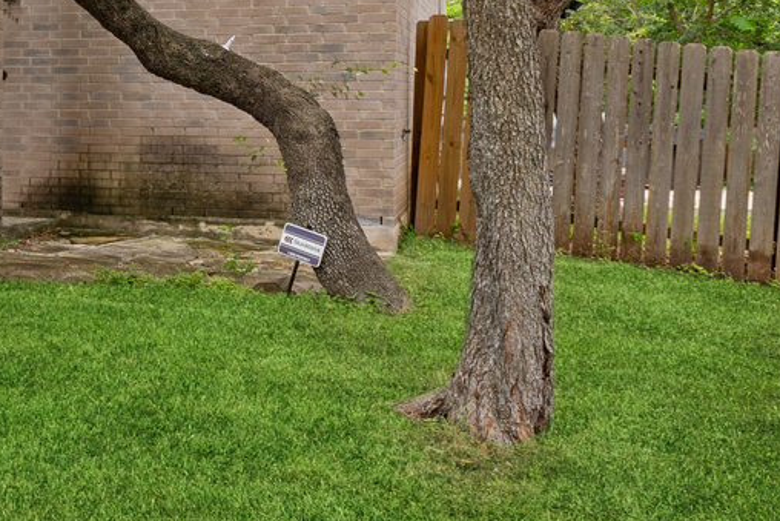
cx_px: -216
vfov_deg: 23.7
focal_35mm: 53
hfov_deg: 30.4
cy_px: -86
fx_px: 1140
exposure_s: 1/8
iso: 100
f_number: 10
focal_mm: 11
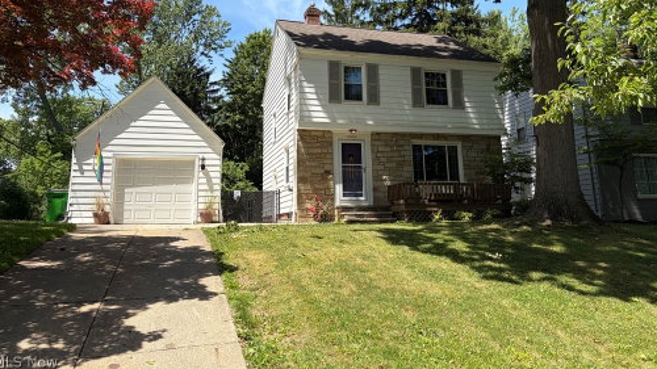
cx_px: 326
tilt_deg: +12.1
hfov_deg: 66.1
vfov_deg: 39.6
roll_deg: +1.2
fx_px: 505
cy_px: 121
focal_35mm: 29
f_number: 1.6
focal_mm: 5.96
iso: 50
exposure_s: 1/2283
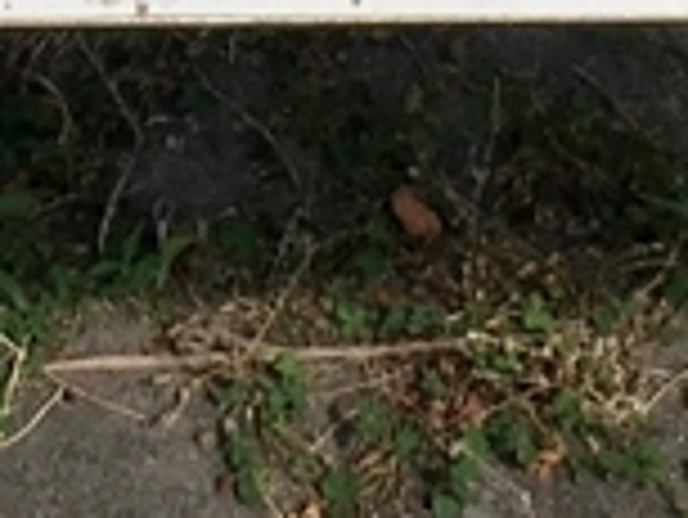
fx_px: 4515
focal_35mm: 227
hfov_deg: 8.7
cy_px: -775
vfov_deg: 6.2
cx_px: 126
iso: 25
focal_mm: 4.15
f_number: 2.2
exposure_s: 1/3497
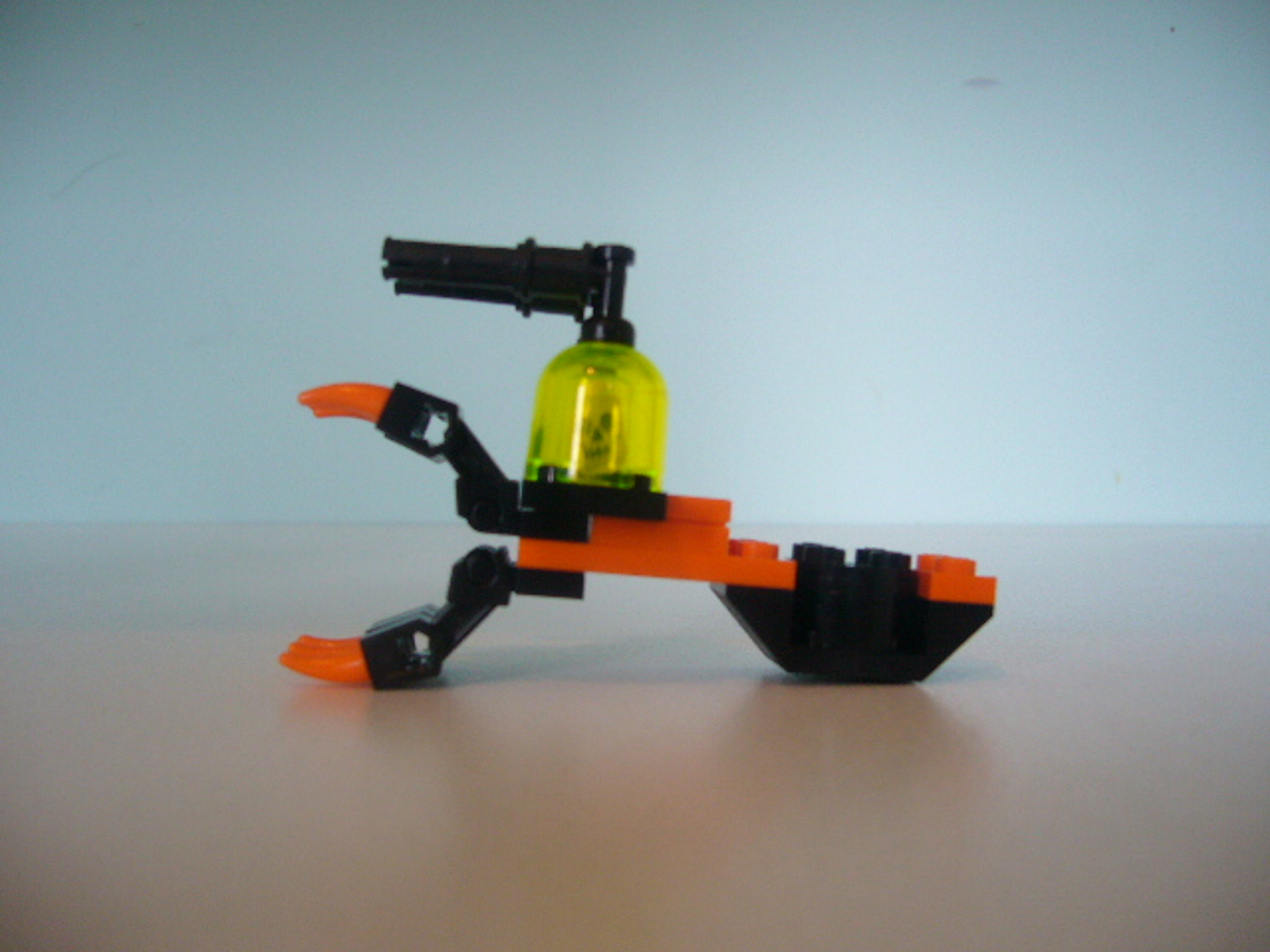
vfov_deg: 40.7
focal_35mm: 35
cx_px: 635
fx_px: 1284
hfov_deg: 52.6
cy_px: 476
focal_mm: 5.8
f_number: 2.8
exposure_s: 1/13
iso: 125
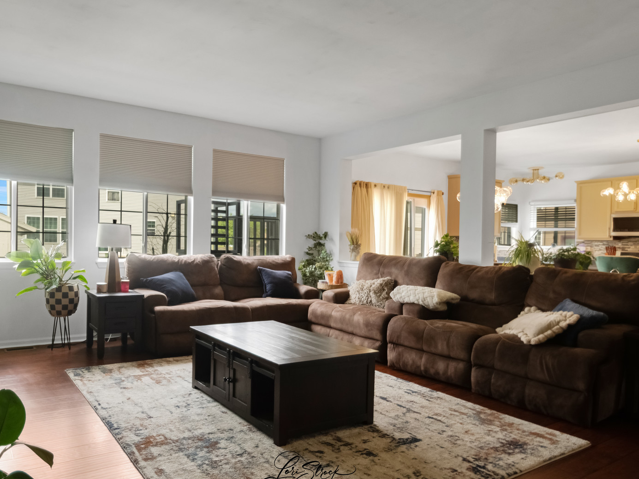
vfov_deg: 51.3
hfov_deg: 65.0
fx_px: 498
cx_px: 274
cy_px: 241
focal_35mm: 27
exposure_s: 1/80
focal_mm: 16
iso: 400
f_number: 8
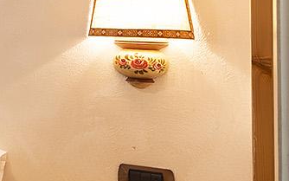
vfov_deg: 16.6
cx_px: -427
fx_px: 607
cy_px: 0
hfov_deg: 14.6
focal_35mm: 77
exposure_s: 1/1.67
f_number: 8
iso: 100
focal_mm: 14
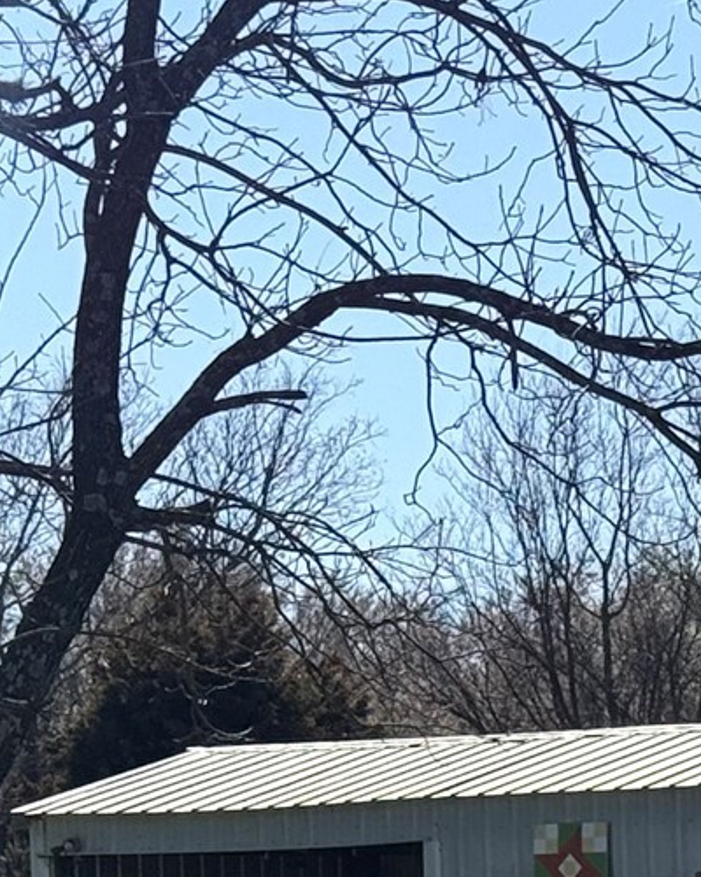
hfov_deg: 8.4
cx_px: 1104
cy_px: 980
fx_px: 4668
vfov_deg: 10.6
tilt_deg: -1.3
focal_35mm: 180
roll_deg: +1.0
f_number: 1.78
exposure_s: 1/7143
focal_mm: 6.76
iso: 64
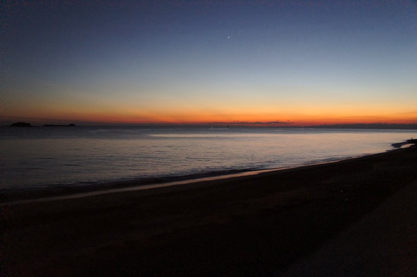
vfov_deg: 45.6
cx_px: 208
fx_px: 330
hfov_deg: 64.6
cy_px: 138
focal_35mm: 28
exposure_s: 1/30
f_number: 3.5
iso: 6400
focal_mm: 19
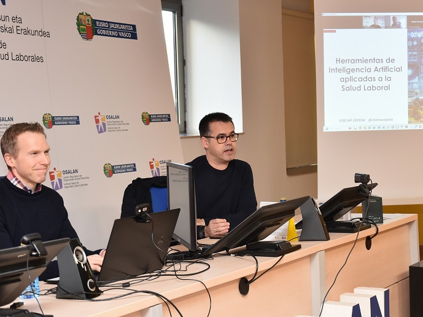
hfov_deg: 29.0
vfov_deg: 21.9
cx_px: 230
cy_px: 164
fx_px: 818
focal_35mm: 67
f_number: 3.2
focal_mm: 32
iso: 400
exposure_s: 1/80
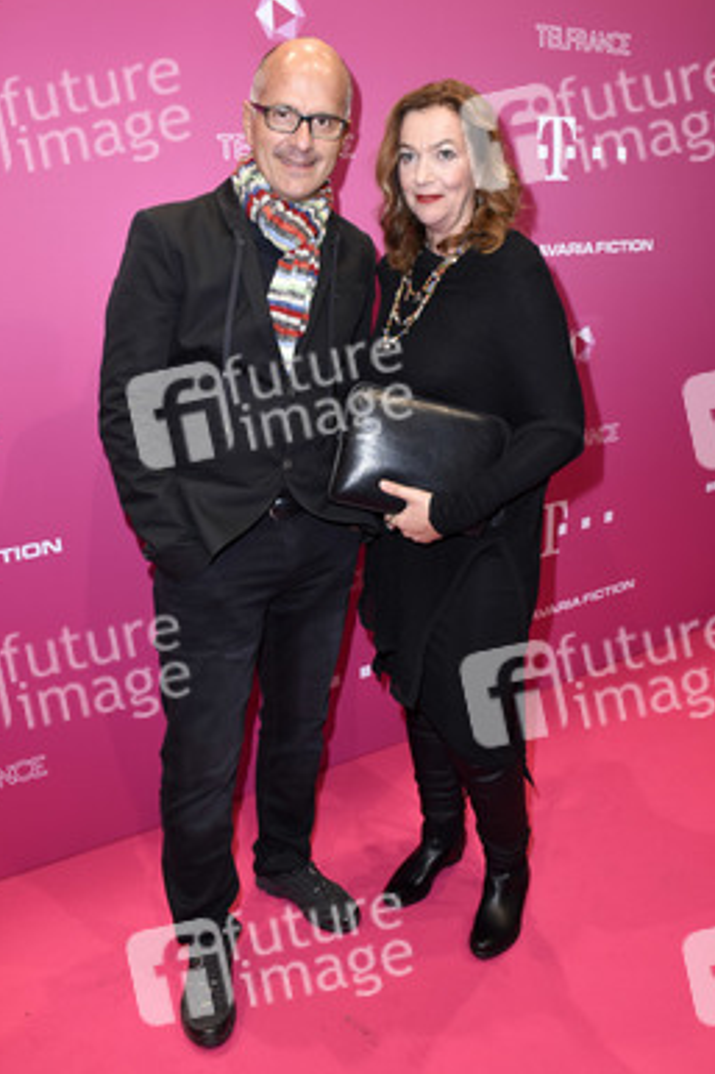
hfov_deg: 46.4
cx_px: 351
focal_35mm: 28
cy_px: 543
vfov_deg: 65.5
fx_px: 835
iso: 500
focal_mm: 18
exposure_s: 1/160
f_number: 6.3
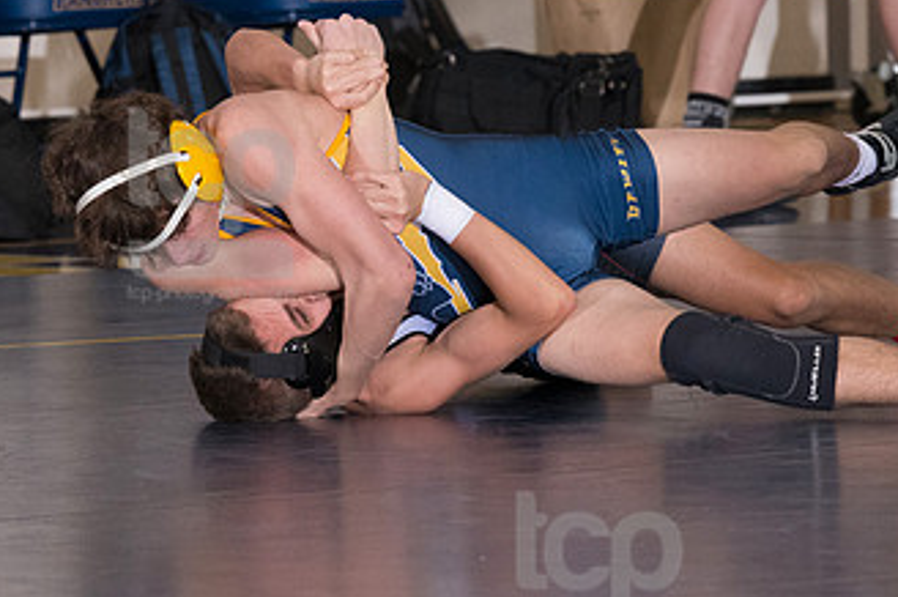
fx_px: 12858
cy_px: 205
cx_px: 211
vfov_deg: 2.7
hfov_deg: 4.0
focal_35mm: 516
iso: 2000
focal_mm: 195
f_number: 5.6
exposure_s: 1/250
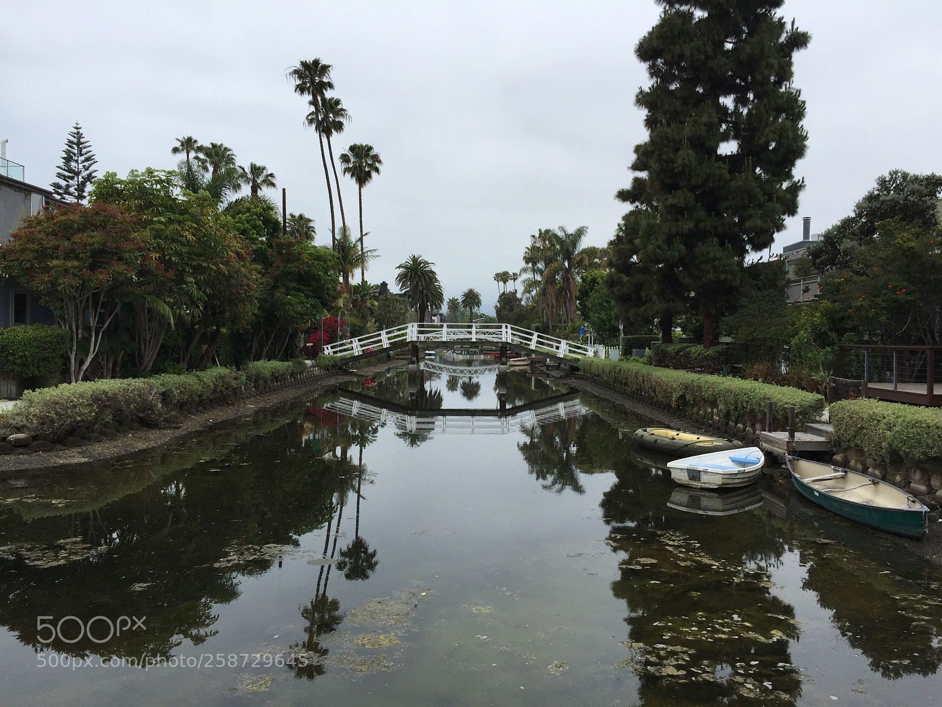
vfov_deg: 48.2
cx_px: 471
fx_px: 789
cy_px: 354
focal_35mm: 29
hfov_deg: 61.7
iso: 32
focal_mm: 4.15
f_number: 2.2
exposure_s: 1/1364
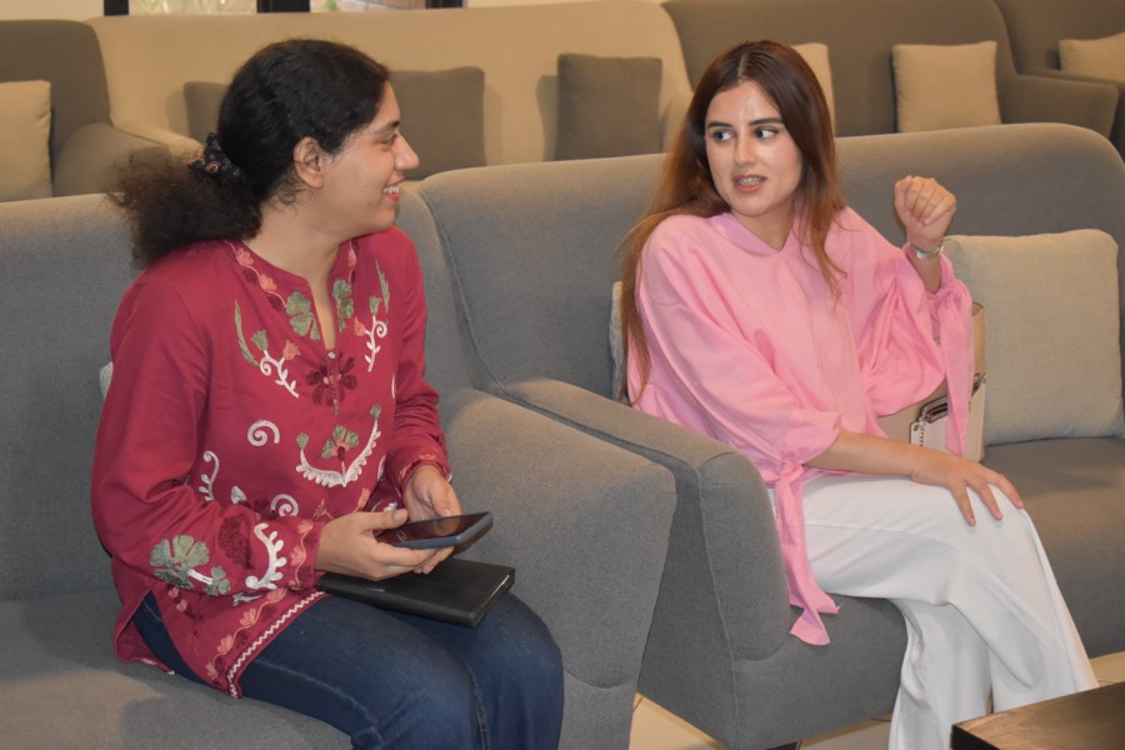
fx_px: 2156
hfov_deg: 29.2
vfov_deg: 19.7
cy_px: 375
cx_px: 562
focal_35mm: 69
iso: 2500
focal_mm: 46
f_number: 5.3
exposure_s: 1/60
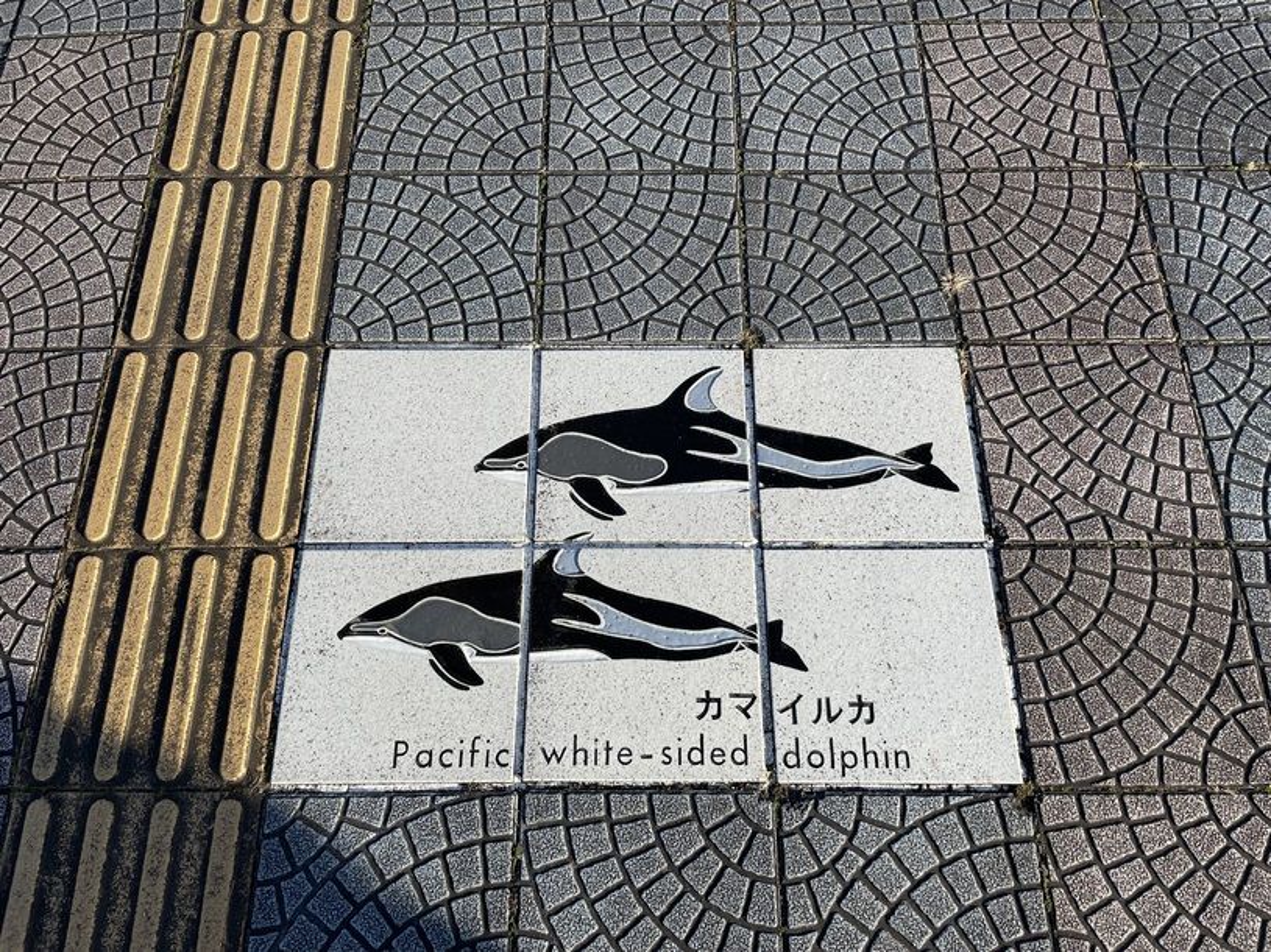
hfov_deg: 67.3
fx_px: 955
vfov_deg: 53.1
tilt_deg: -67.0
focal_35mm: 26
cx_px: 636
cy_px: 476
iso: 32
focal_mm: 4.2
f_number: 1.6
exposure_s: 1/2353
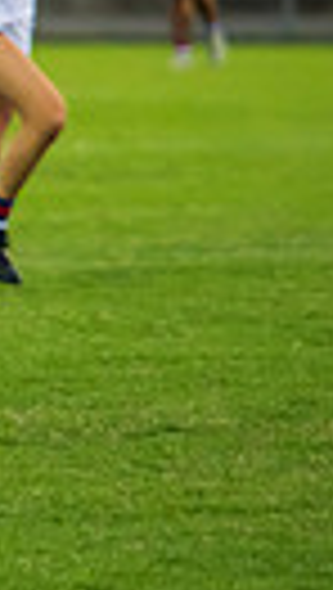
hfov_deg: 1.2
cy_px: 59
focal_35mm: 1028
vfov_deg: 2.1
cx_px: -732
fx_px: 16085
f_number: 2.8
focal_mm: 200
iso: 1600
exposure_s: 1/1000
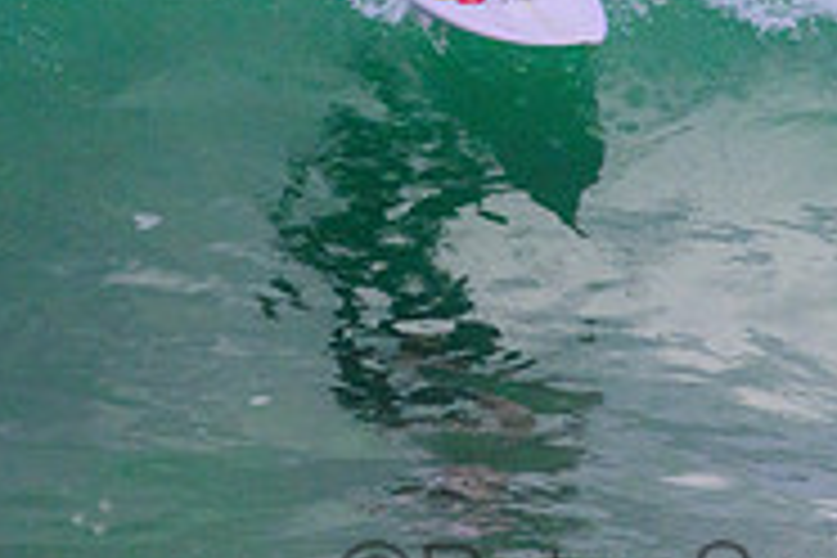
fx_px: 57841
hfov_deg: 0.8
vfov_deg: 0.6
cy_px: -164
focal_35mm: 2488
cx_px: 684
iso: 1400
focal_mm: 800
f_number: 11
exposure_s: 1/2000
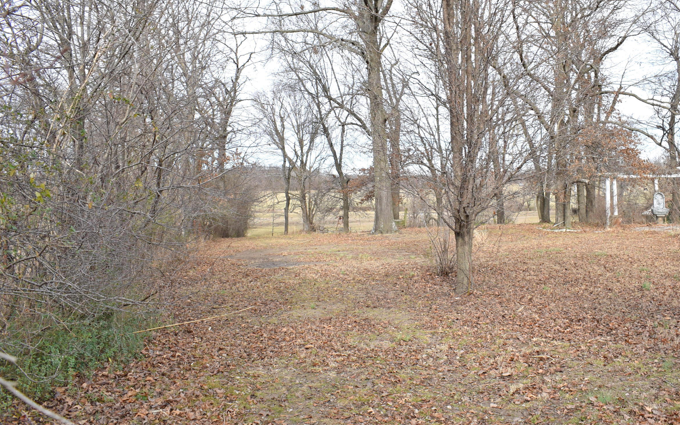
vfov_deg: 36.3
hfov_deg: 55.1
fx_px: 649
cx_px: 392
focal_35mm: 35
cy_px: 196
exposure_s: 1/200
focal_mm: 18
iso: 400
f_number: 7.1
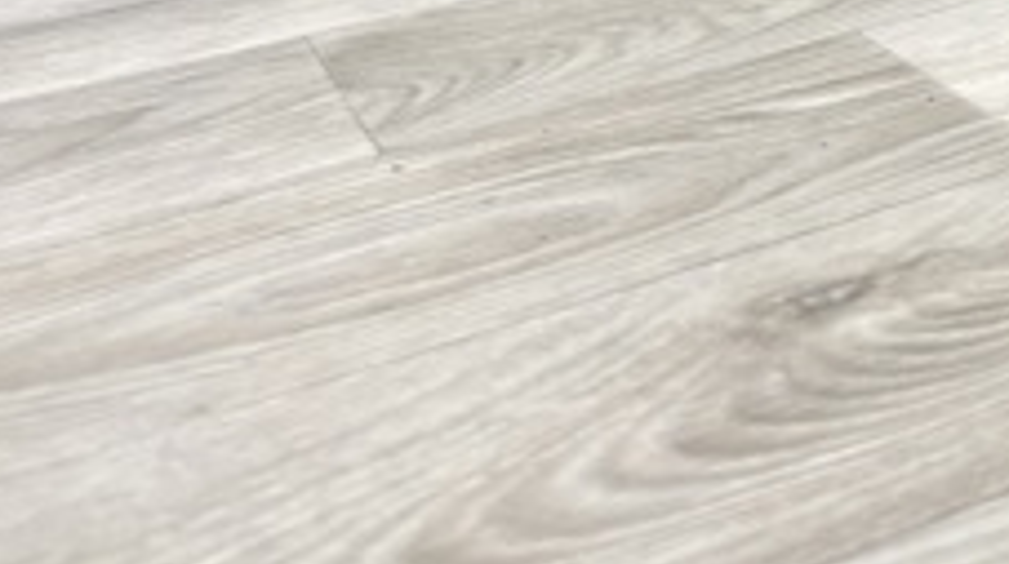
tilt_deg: -11.9
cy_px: -284
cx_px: 1396
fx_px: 2138
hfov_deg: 22.9
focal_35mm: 80
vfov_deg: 14.1
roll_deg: +4.4
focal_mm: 5.96
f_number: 1.6
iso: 125
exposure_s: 1/100
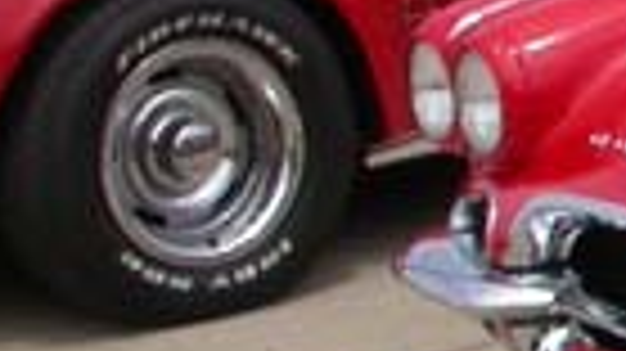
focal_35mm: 239
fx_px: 3965
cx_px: 1563
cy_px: 36
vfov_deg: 5.1
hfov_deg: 8.2
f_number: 7.5
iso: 100
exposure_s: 1/447
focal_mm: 7.85
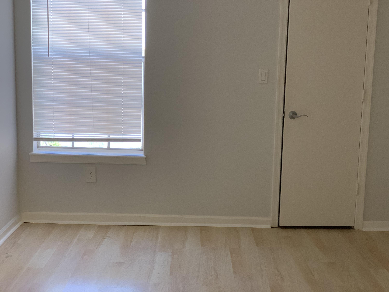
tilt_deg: -7.5
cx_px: 194
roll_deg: -2.4
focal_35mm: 52
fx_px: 584
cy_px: 146
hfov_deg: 36.8
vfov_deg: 28.0
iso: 80
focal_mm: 6
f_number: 2.4
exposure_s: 1/60
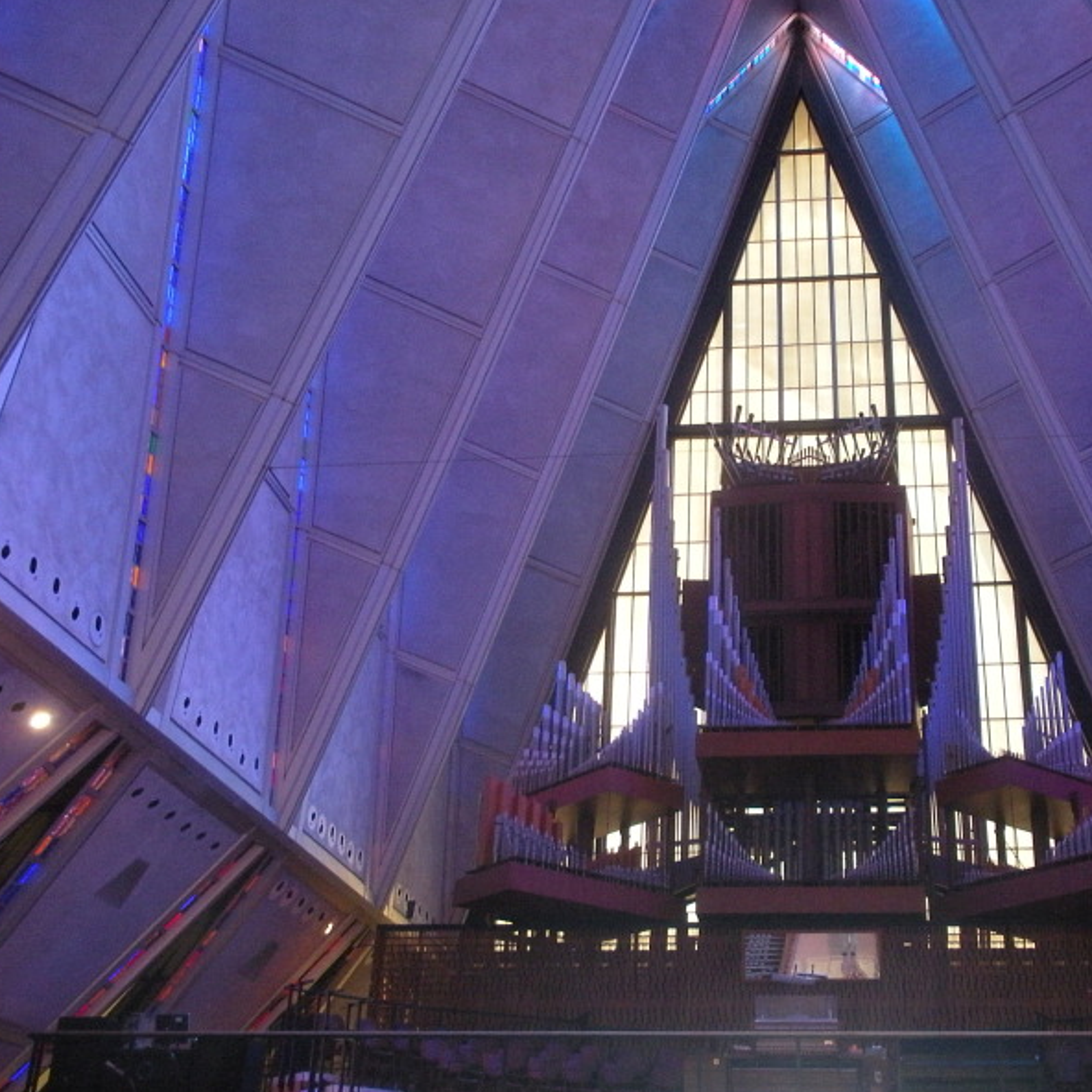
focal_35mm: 43
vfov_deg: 39.2
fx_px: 1535
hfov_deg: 38.8
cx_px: 710
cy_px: 548
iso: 400
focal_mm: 6.3
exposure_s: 1/8
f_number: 3.5
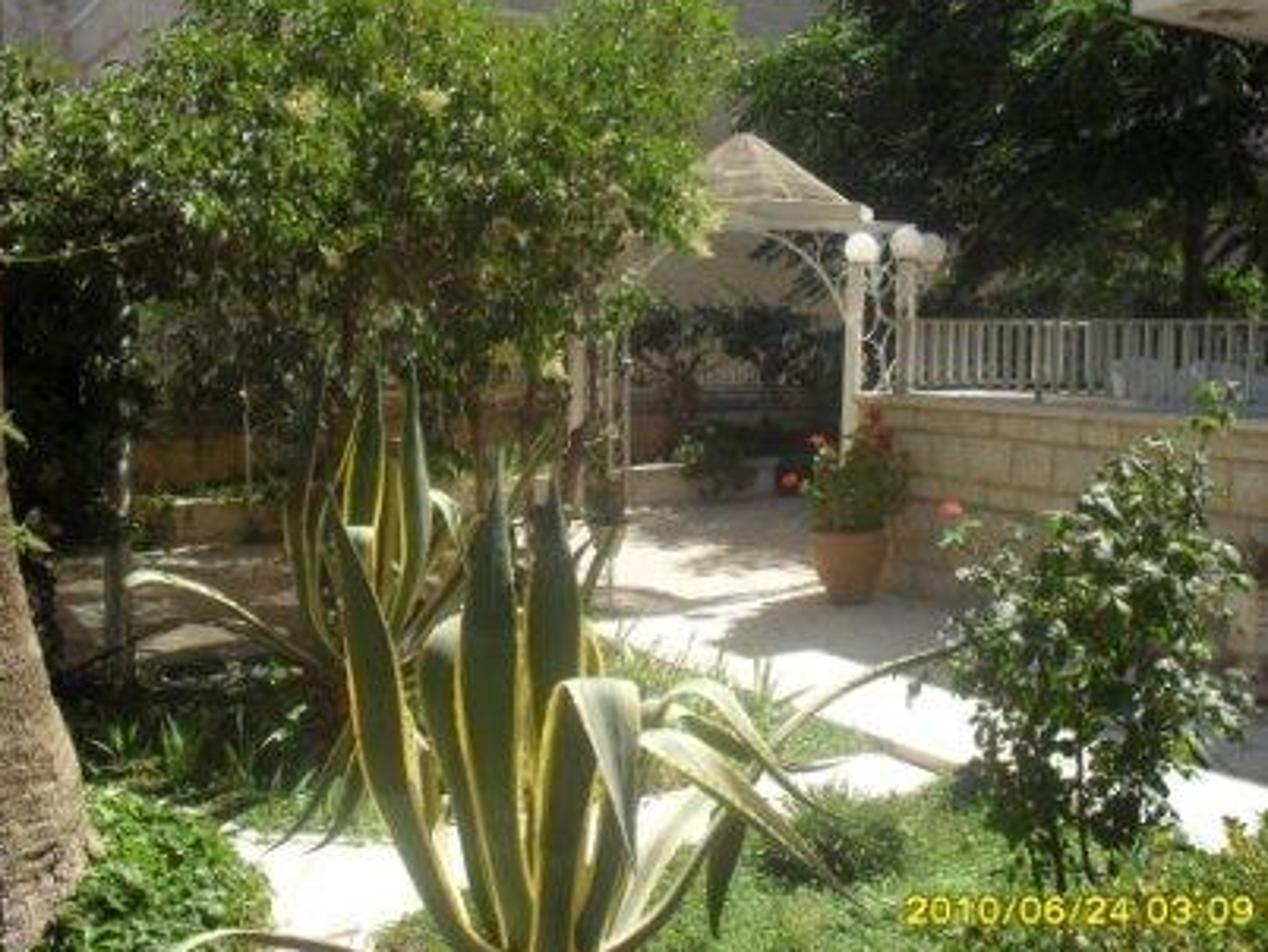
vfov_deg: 36.9
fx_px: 1429
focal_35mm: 39
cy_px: 482
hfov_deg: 47.8
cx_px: 678
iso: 100
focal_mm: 6.3
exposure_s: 1/125
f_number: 8.4
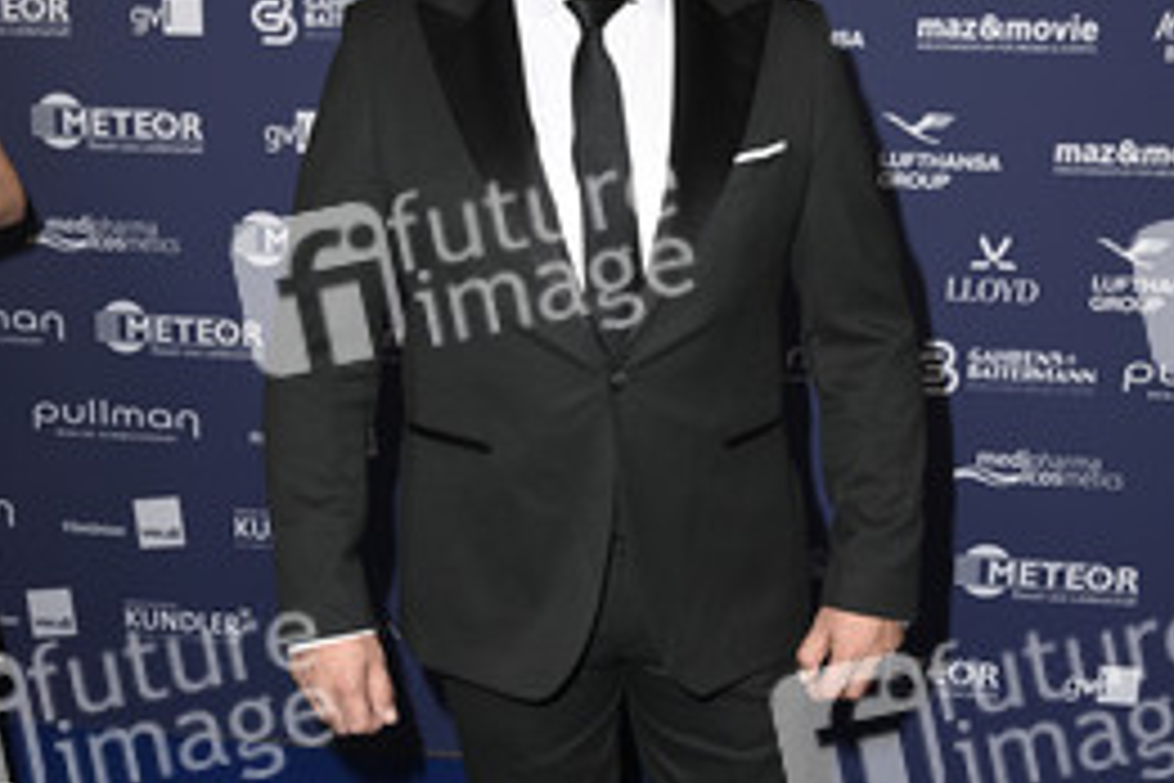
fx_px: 1696
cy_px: 495
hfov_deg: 38.2
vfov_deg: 25.9
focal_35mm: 52
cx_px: 594
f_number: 5.6
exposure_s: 1/250
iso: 320
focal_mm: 34
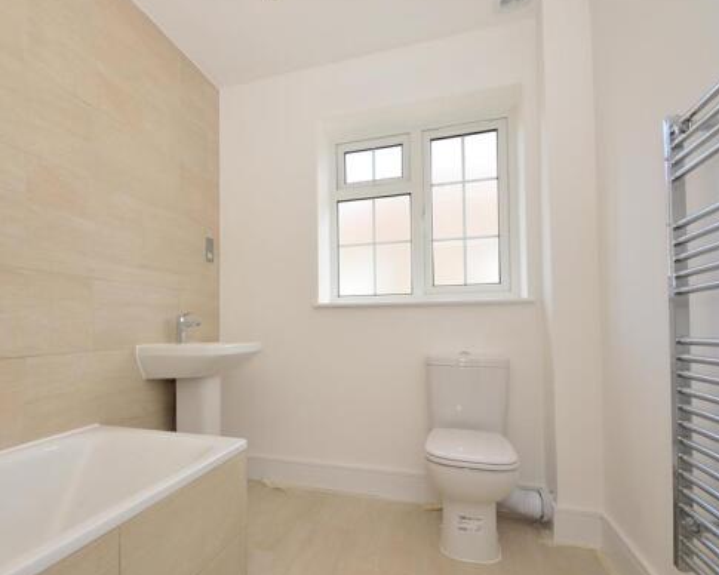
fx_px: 404
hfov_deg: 82.2
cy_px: 311
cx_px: 285
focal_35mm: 19
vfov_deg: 70.7
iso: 640
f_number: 10
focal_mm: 10
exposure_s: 1/30
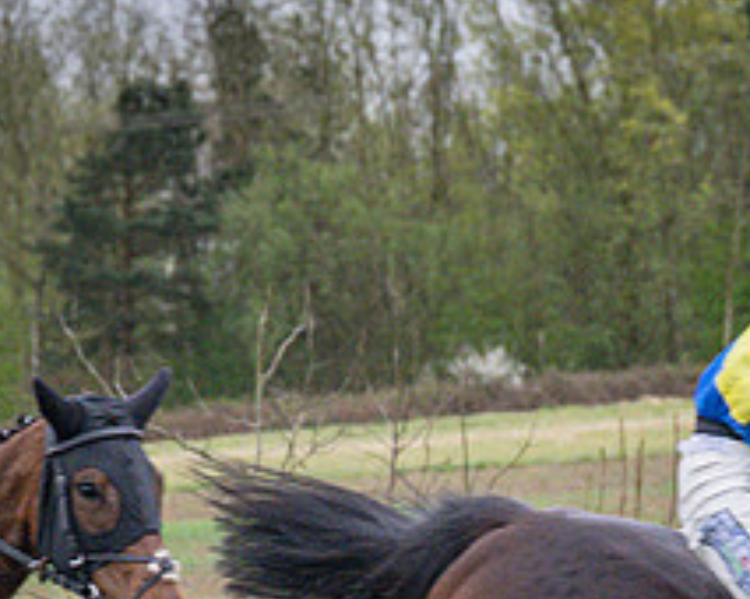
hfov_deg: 5.0
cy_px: 759
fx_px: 8605
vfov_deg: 4.0
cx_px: 453
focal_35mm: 388
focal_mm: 70
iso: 1600
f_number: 4
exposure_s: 1/1000
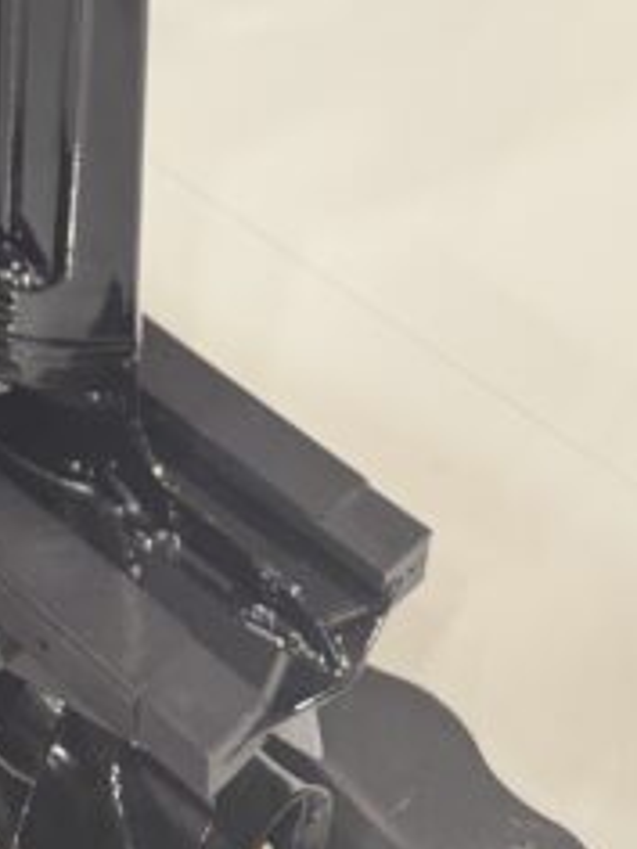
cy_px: -755
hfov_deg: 13.9
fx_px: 2552
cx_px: -79
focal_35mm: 104
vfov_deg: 15.7
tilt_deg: -23.7
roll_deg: -3.6
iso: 125
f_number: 1.78
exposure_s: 1/50
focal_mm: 6.76
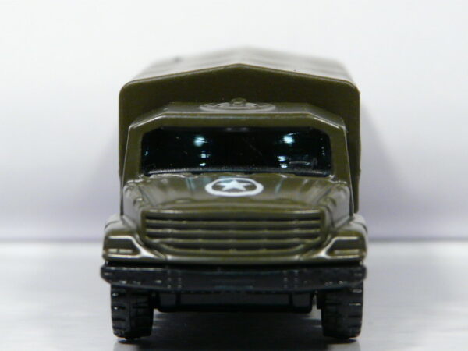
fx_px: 2244
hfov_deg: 11.9
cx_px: 234
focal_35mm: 166
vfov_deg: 8.9
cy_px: 176
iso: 160
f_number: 3.6
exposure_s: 1/50
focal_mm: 17
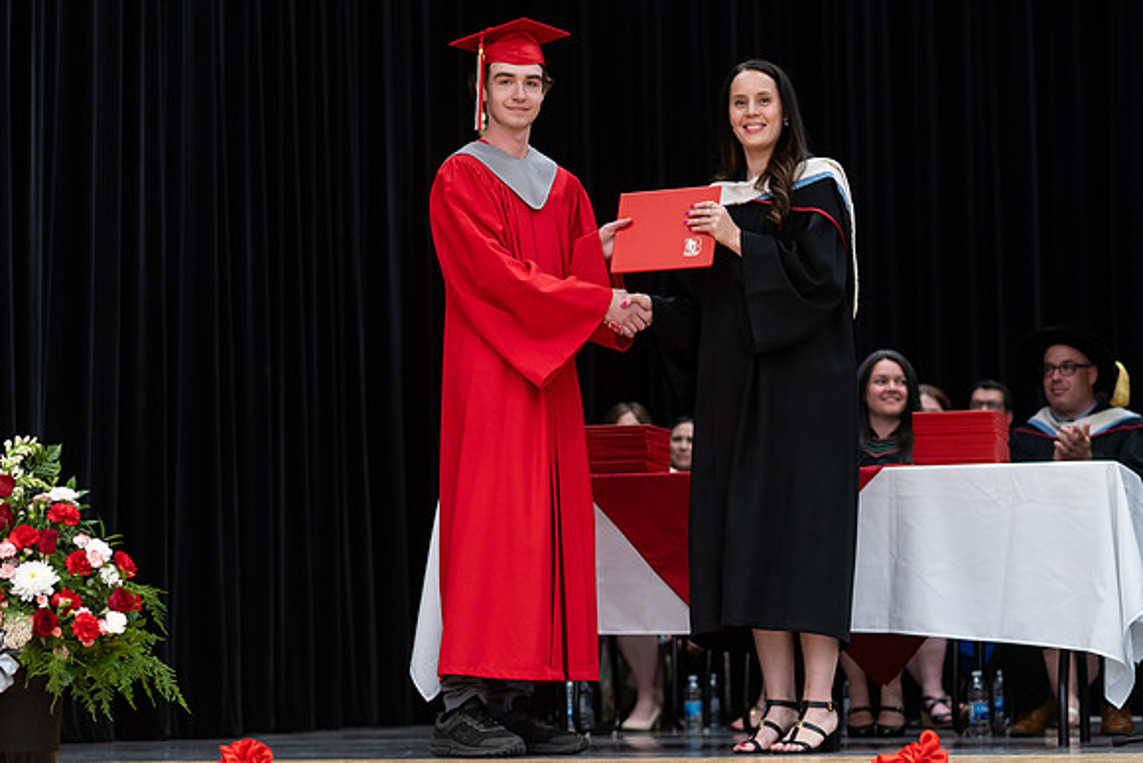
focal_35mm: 106
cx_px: 572
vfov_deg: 12.9
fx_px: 3375
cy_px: 364
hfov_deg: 19.2
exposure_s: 1/200
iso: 1000
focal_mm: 85
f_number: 2.8
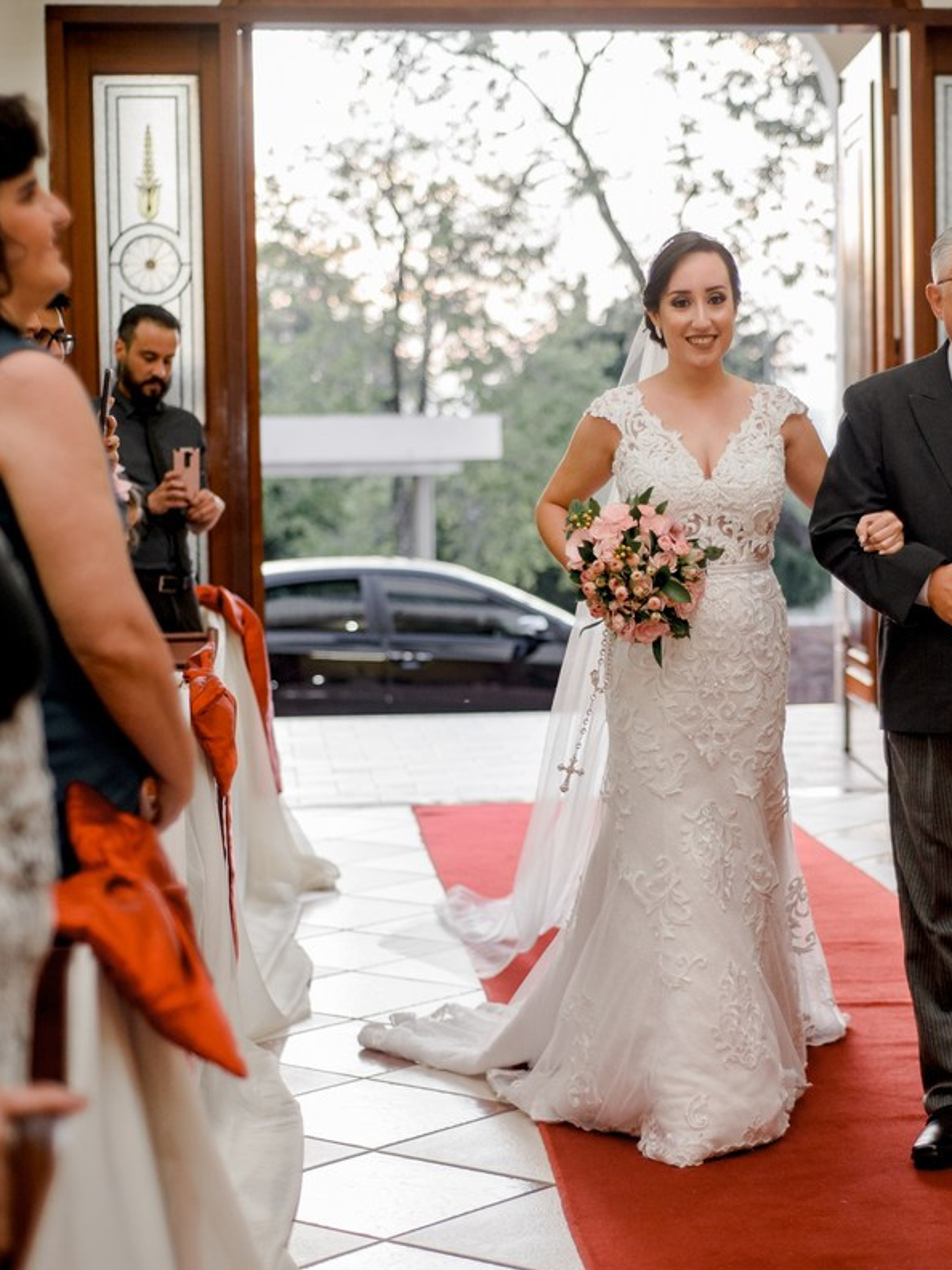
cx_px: 623
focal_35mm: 76
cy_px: 639
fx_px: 2787
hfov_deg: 19.3
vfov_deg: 25.7
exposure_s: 1/200
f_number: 2.2
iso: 800
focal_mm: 50
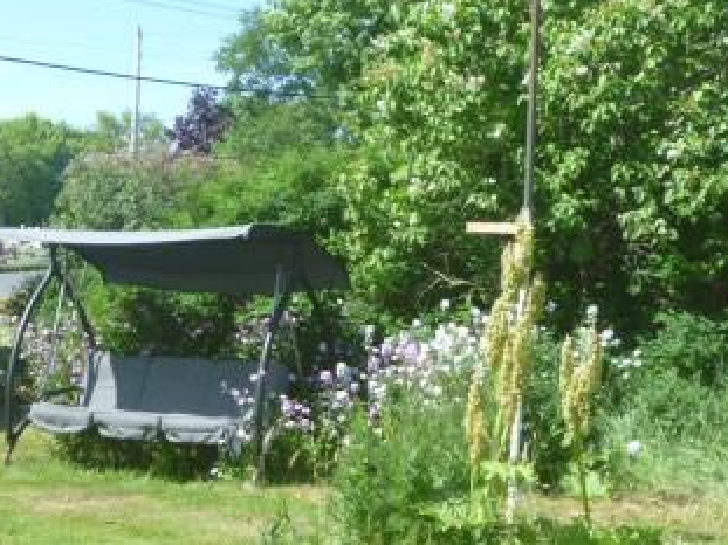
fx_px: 1514
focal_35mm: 72
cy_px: 367
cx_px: 87
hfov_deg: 26.2
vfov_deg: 20.4
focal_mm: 6.3
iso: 80
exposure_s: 1/160
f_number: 4.5
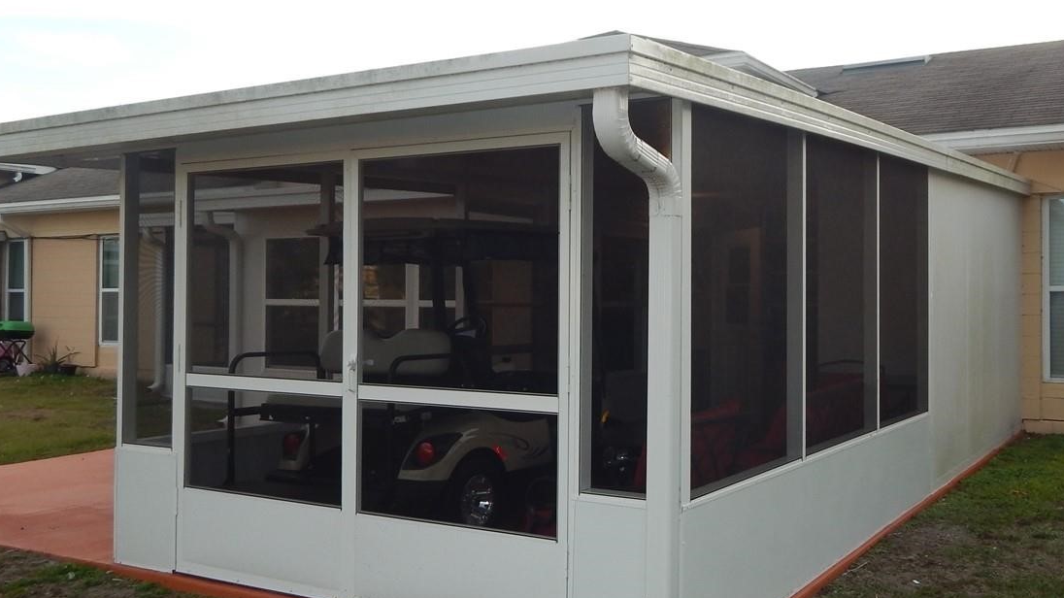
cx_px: 673
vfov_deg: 33.7
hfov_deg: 55.9
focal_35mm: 35
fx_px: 987
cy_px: 291
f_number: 3
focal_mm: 4
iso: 125
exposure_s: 1/320
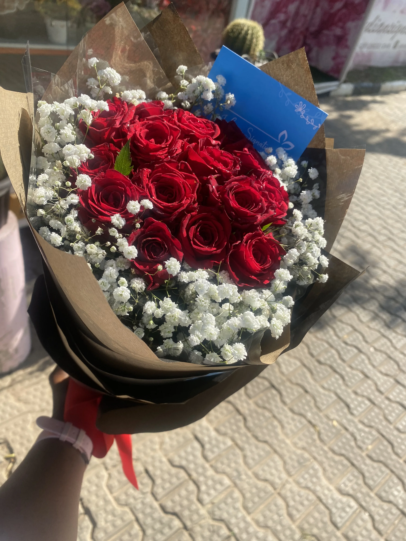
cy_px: 270
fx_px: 407
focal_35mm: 26
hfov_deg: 53.1
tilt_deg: -35.7
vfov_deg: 67.3
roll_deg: -15.4
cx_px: 203
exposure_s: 1/1218
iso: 32
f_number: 1.8
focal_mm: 4.25
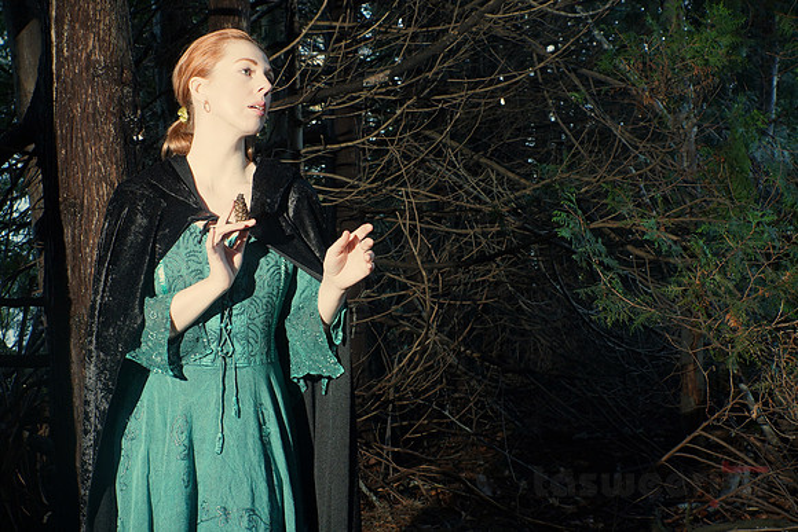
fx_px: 798
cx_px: 399
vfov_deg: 36.9
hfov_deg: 53.1
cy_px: 266
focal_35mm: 36
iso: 400
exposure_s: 1/100
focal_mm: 24
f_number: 5
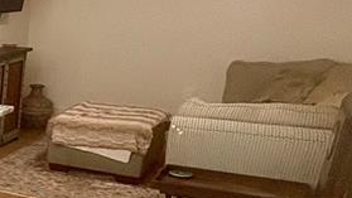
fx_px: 523
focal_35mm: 56
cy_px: 143
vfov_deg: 21.3
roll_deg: +2.1
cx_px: -192
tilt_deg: -9.3
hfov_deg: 26.0
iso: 200
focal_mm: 2.22
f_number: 2.2
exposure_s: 1/120
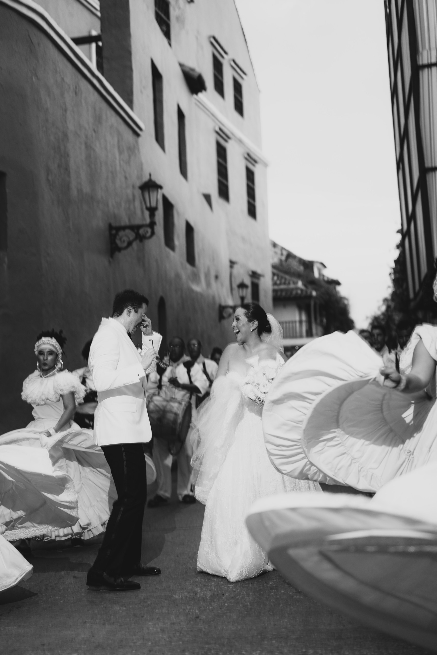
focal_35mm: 50
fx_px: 910
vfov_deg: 39.6
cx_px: 218
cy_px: 328
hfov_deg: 27.0
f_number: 2.2
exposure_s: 1/160
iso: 250
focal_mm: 50
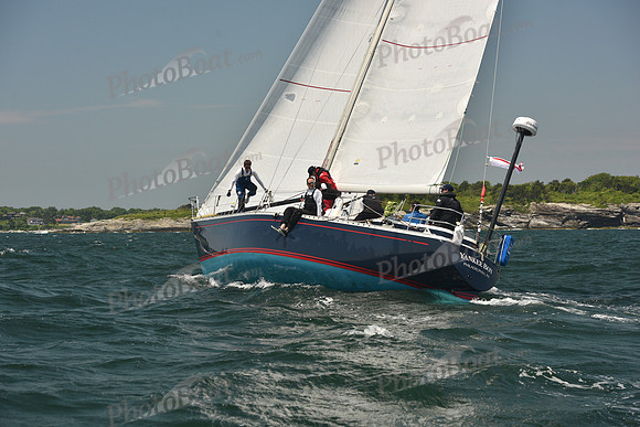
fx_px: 1245
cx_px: 320
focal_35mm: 70
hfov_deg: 28.8
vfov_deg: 19.5
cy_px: 214
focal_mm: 70
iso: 250
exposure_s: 1/640
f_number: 6.3
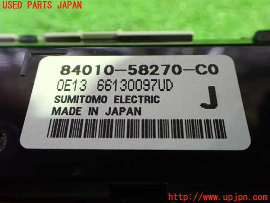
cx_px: 135
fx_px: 234
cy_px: 102
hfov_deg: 60.0
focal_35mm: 30
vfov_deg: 46.8
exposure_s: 1/30
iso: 1000
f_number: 2.3
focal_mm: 5.4
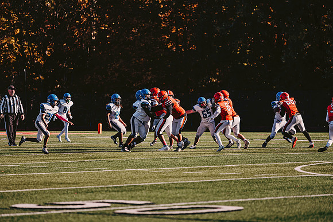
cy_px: 111
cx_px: 159
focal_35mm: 210
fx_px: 1947
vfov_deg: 6.5
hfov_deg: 9.8
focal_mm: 200
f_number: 3.2
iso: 250
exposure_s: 1/2000
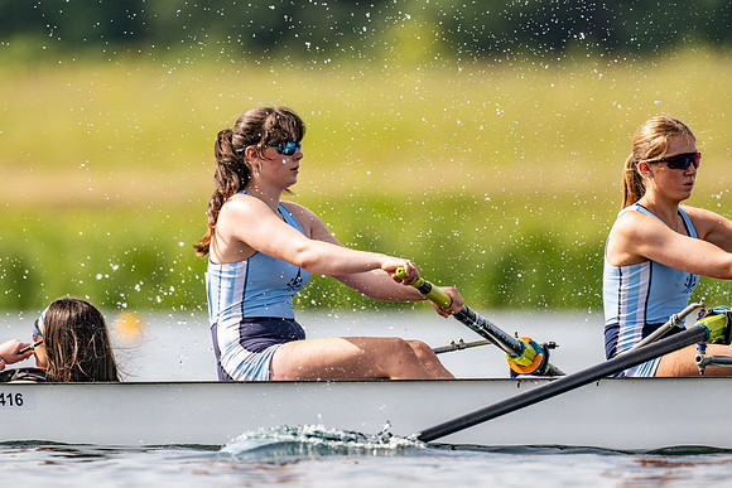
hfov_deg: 2.3
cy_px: 244
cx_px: 366
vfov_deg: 1.5
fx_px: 18313
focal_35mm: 900
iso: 200
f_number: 4
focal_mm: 600
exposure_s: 1/2500
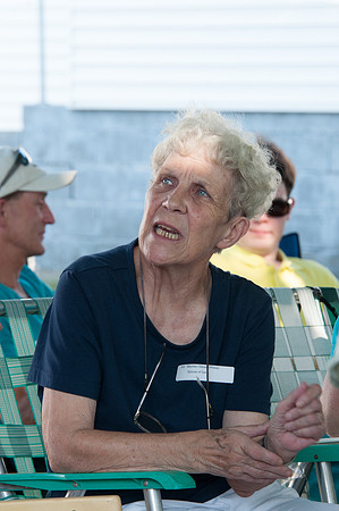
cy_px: 256
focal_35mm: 225
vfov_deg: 9.2
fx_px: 3185
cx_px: 170
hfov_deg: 6.1
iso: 500
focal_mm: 150
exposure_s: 1/125
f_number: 8
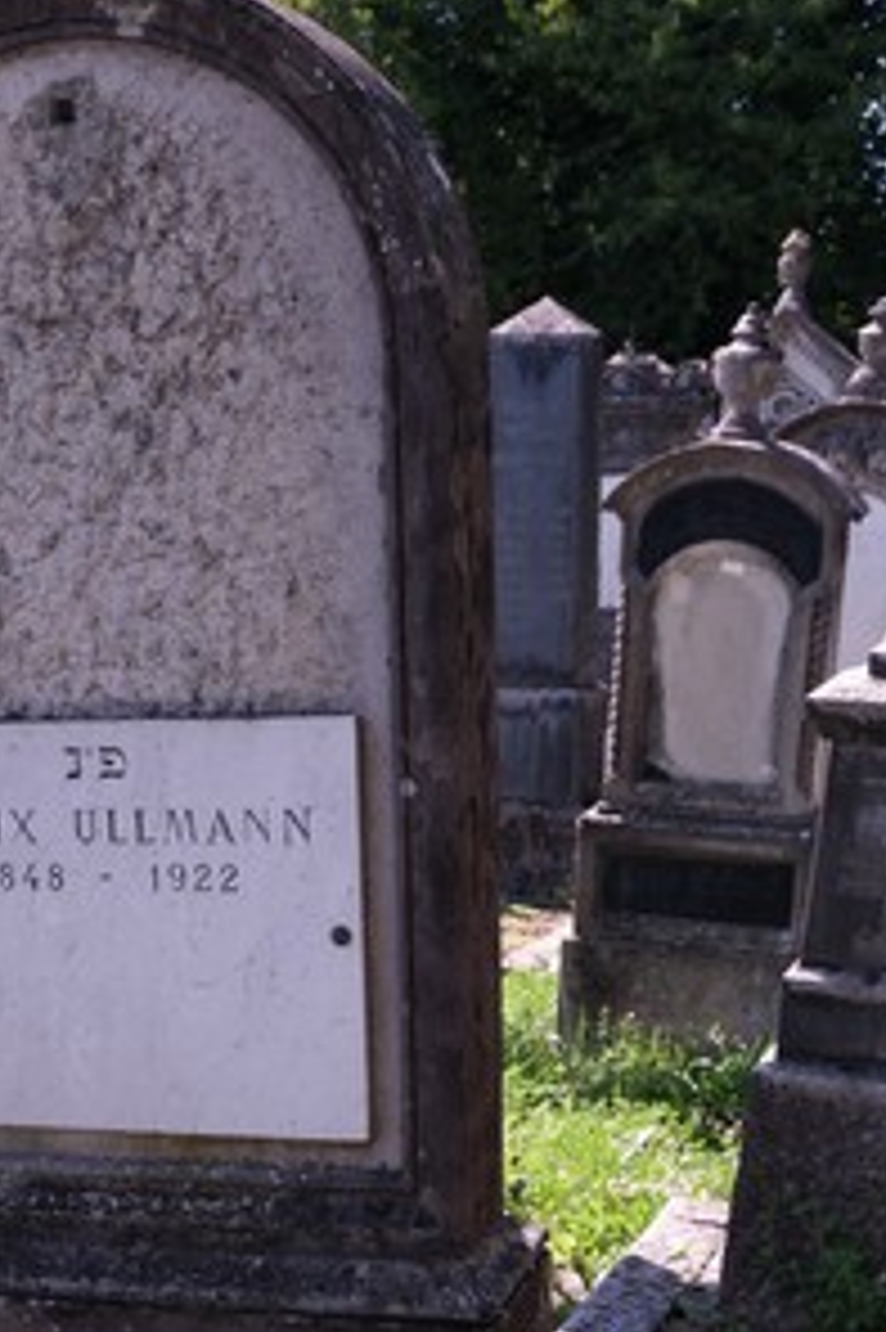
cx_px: 18
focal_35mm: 73
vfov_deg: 26.9
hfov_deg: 18.2
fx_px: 2698
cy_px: 1174
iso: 160
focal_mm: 24.3
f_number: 5.6
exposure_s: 1/160
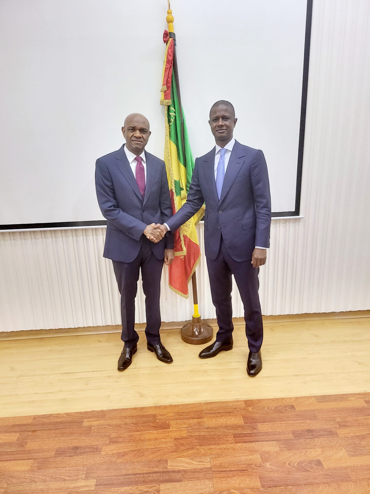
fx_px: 342
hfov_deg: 56.8
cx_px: 185
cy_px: 247
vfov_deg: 71.6
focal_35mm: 24
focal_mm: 5
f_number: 1.8
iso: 640
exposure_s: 1/50
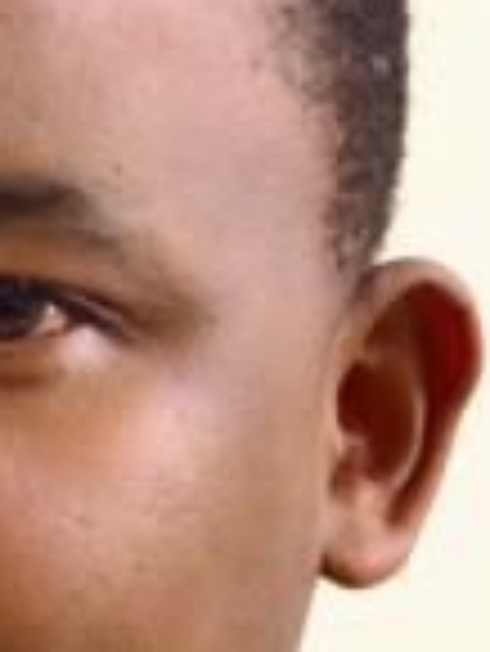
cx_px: -261
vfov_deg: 4.0
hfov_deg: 3.0
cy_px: 1219
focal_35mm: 496
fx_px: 9348
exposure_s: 1/200
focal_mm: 50
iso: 200
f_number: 5
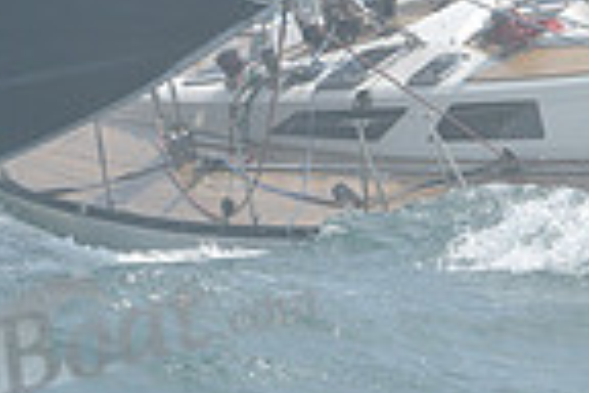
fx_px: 6462
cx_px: 532
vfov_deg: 3.5
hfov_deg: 5.2
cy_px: -325
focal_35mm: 395
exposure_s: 1/800
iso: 320
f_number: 11
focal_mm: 98
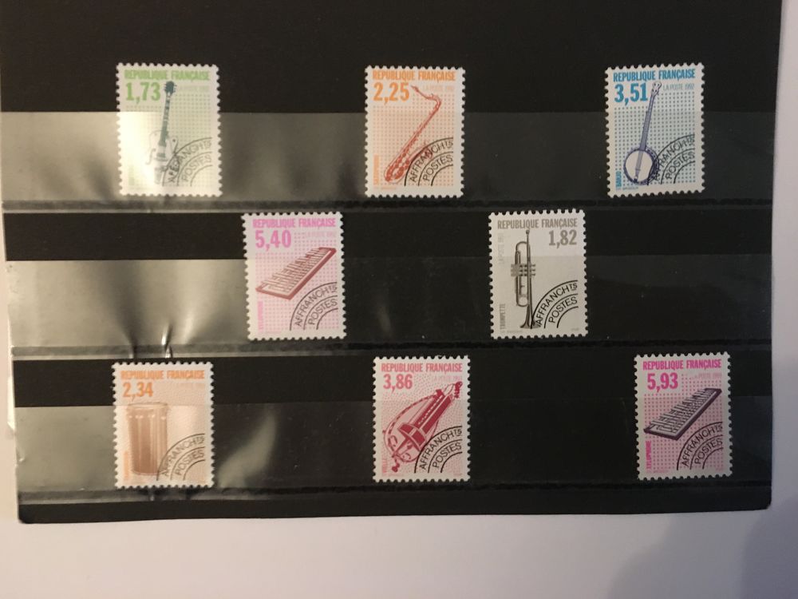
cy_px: 300
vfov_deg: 48.2
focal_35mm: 29
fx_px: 669
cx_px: 399
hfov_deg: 61.7
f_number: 2.2
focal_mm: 4.15
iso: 400
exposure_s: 1/17
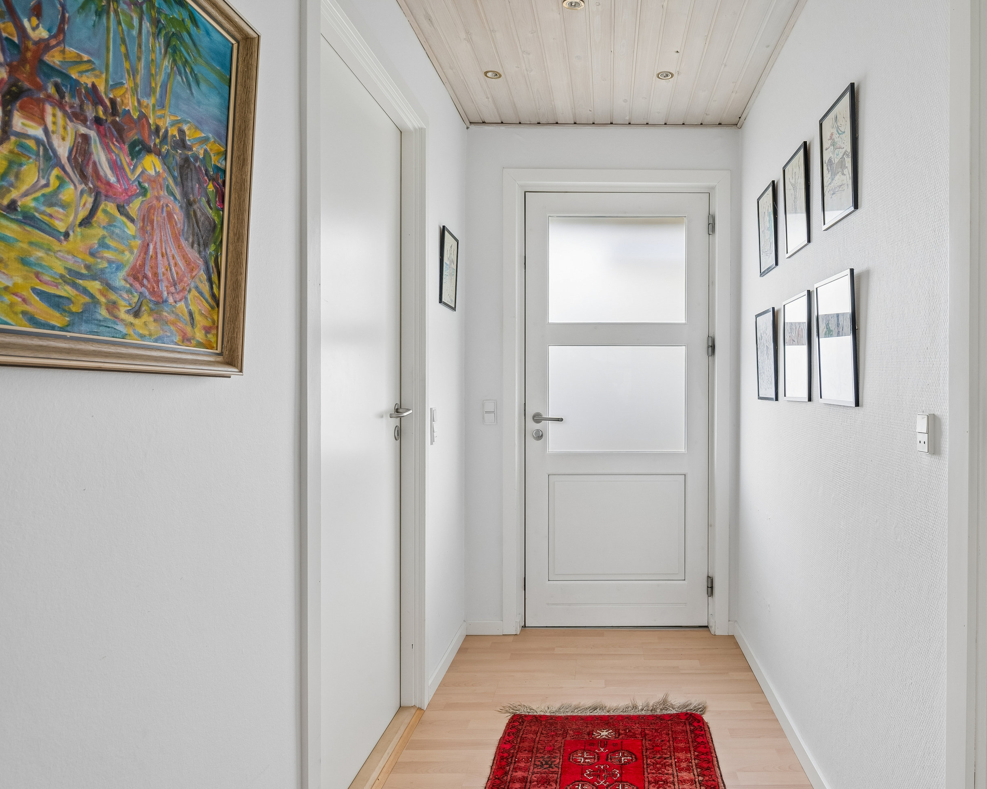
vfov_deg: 63.1
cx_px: 604
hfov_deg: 74.0
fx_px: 643
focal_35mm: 22
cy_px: 399
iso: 640
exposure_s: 1/40
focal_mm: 19
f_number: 9
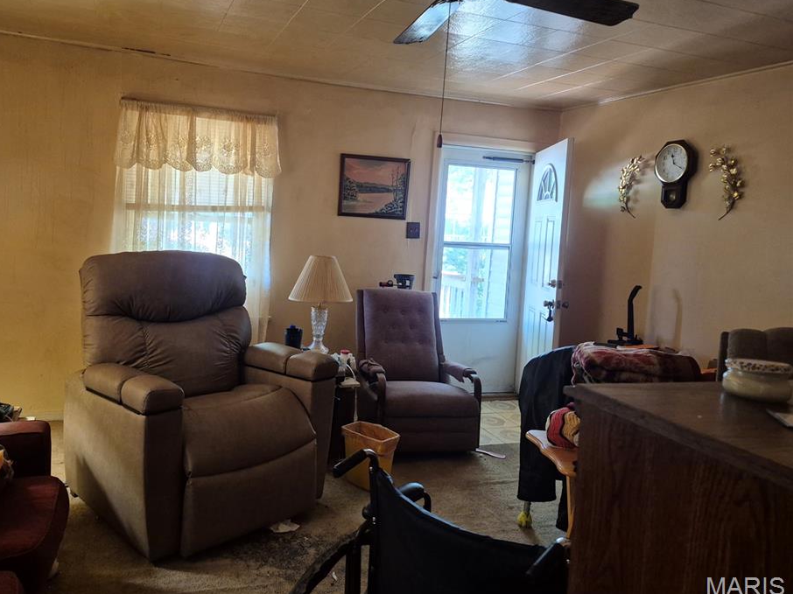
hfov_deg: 67.1
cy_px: 269
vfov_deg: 53.0
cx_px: 346
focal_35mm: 26
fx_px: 595
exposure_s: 1/120
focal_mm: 5.4
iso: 640
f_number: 1.8
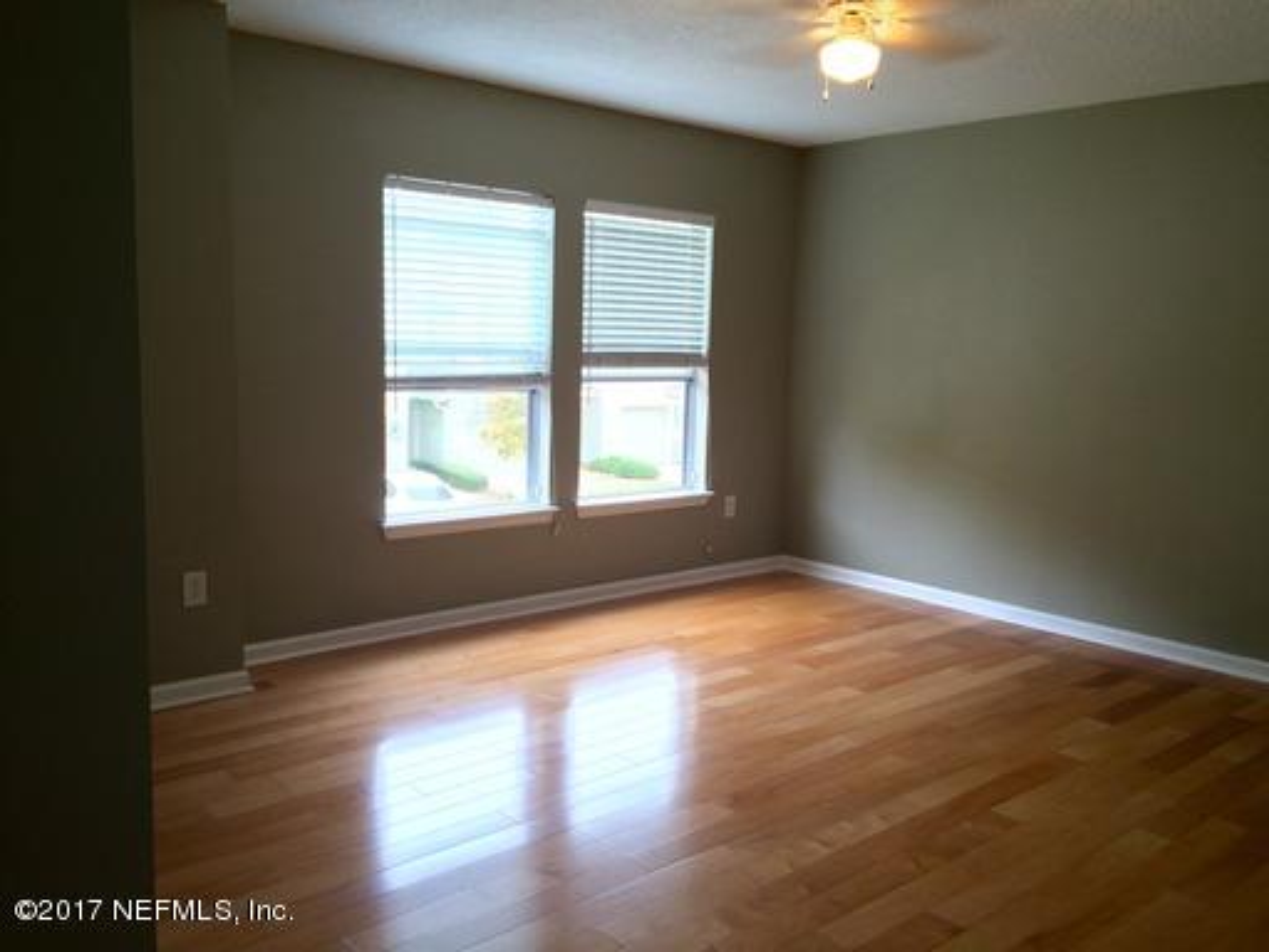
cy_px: 476
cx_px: 634
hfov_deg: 61.7
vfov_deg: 48.2
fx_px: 1063
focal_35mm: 29
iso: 50
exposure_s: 1/30
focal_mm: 4.15
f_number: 2.2
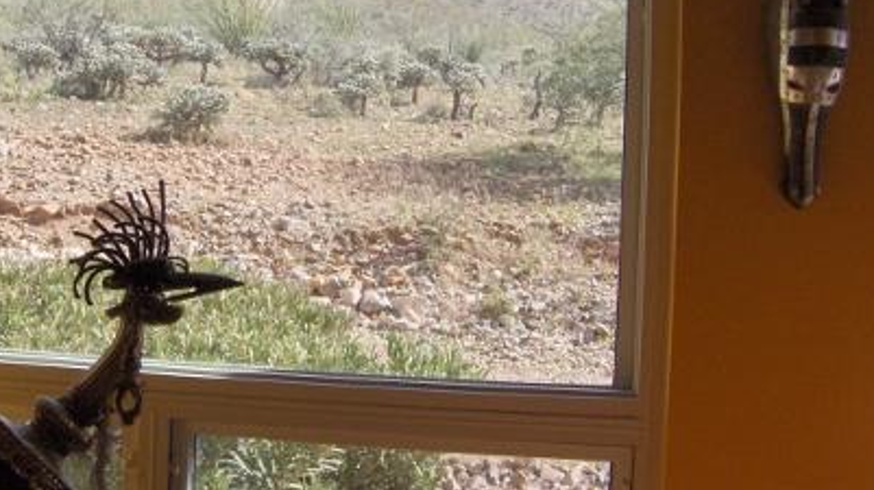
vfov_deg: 19.4
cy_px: 78
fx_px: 1413
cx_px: 238
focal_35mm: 61
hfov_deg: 33.8
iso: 100
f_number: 4.3
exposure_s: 1/382
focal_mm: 7.5
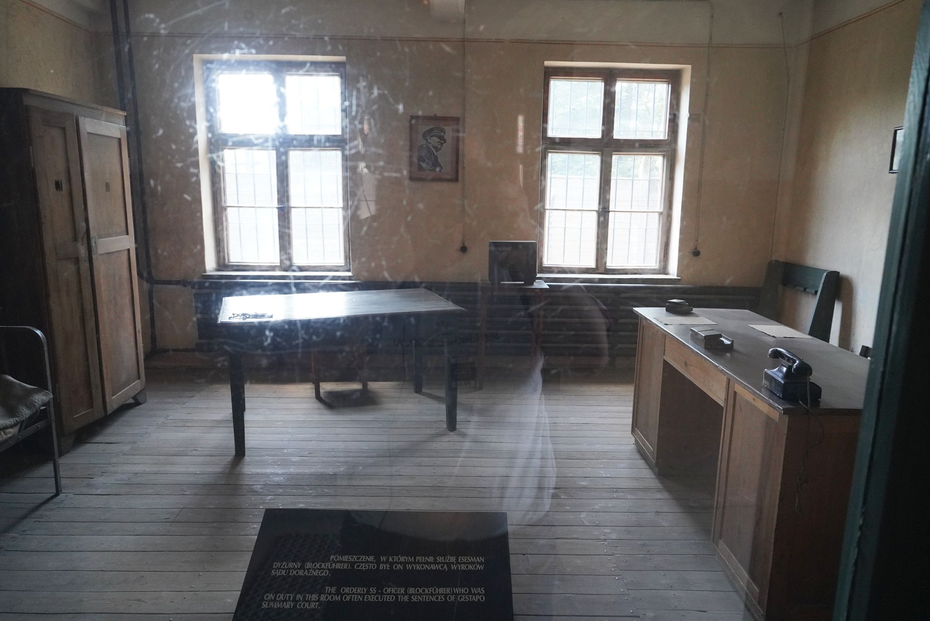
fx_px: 620
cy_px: 310
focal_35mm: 24
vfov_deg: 53.1
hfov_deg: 73.7
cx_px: 465
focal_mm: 24
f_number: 8
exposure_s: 1/80
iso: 3200
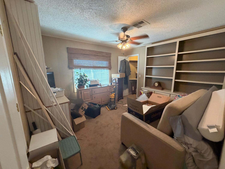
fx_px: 91
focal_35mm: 14
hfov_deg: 102.1
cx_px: 112
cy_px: 84
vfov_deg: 85.7
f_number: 2.2
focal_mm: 2.22
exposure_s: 1/60
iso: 400
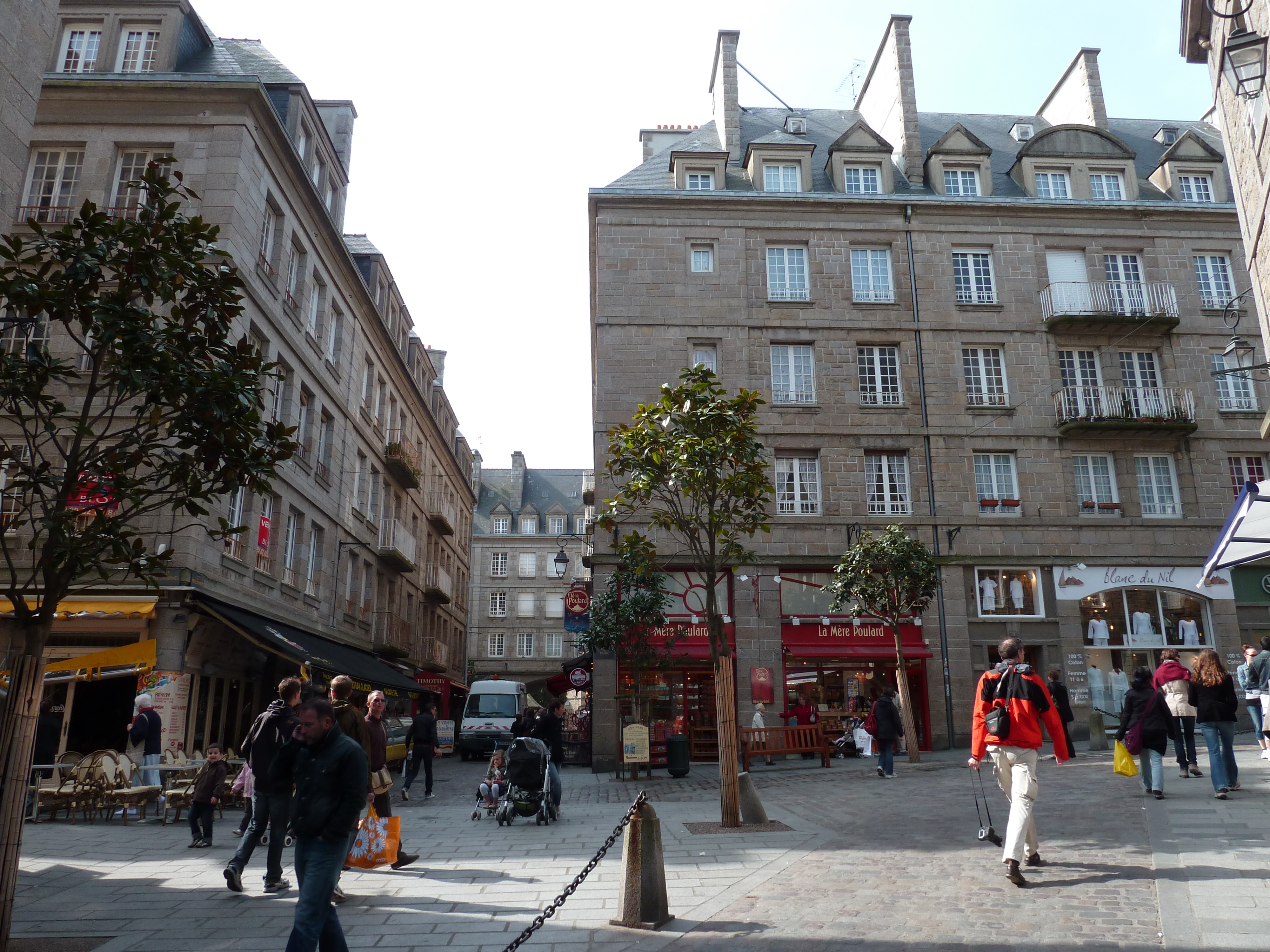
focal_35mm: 25
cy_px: 476
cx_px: 635
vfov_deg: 54.9
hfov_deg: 69.4
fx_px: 917
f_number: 4
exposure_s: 1/200
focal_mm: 4.1
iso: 80
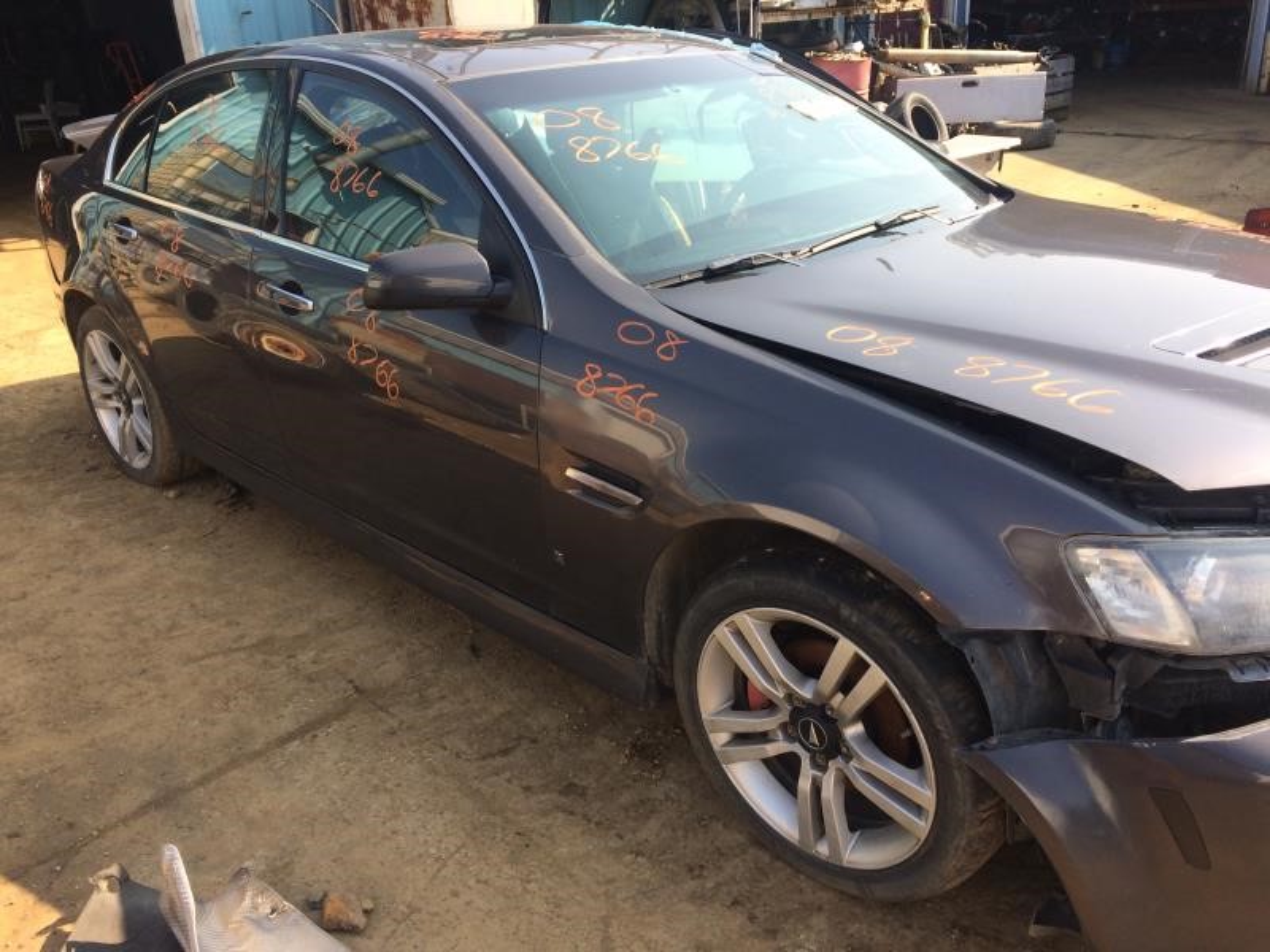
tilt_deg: -21.2
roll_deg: +1.6
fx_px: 1064
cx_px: 635
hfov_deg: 61.7
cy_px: 476
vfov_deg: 48.2
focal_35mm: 29
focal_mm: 4.15
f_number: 2.2
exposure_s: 1/604
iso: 32
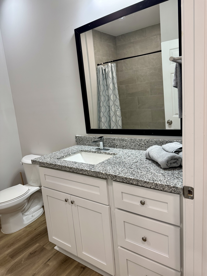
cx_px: 104
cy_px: 138
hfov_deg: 56.8
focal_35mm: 24
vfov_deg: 71.6
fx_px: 191
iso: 160
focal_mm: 6.76
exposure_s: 1/120
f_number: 1.78
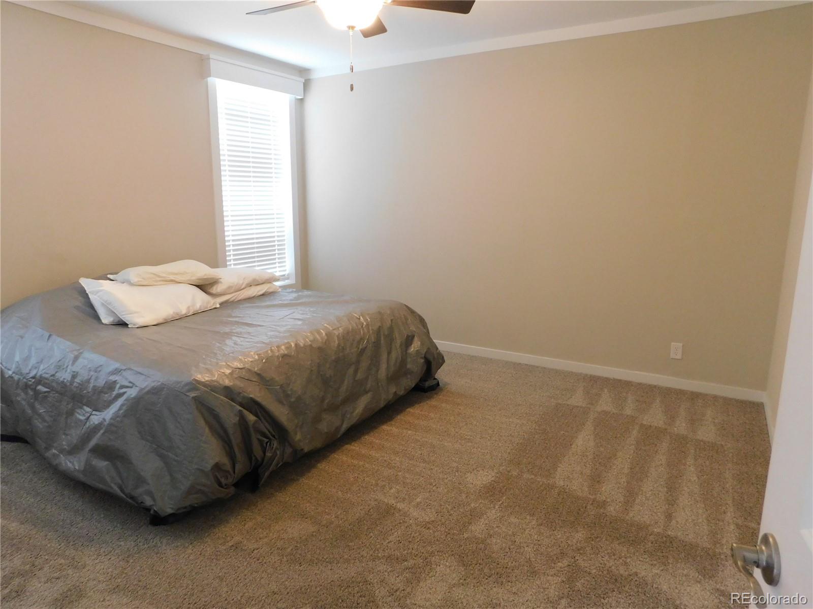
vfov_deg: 58.9
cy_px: 304
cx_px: 406
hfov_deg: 73.9
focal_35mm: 23
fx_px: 540
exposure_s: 1/13
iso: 400
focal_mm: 4
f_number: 3
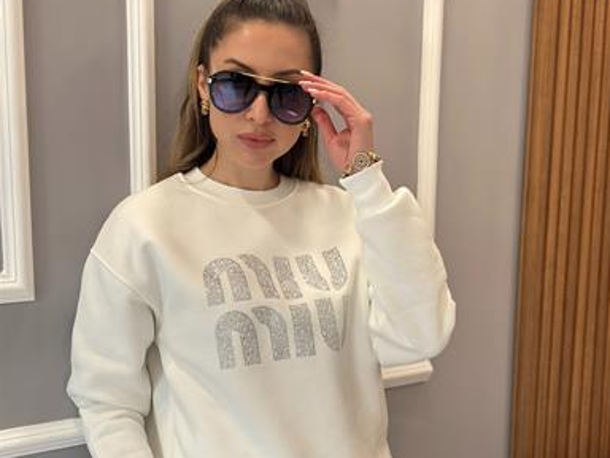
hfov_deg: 29.8
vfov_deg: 22.4
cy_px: 342
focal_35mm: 65
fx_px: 1145
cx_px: 308
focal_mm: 6.86
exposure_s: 1/172
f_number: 1.78
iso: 125
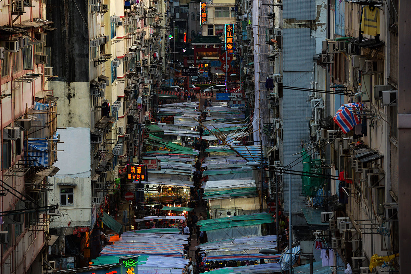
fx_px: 2282
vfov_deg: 6.9
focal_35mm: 200
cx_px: 206
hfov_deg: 10.3
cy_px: 137
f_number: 7.1
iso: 1000
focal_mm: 200
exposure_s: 1/250
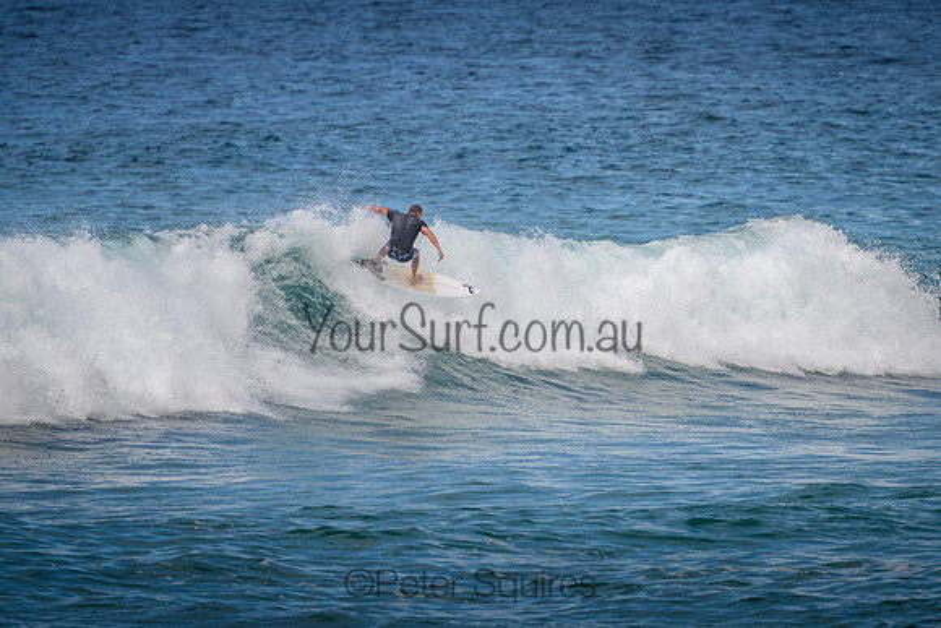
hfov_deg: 3.8
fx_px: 14362
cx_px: 593
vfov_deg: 2.5
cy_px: 197
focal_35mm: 549
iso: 360
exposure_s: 1/2000
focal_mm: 400
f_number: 5.6
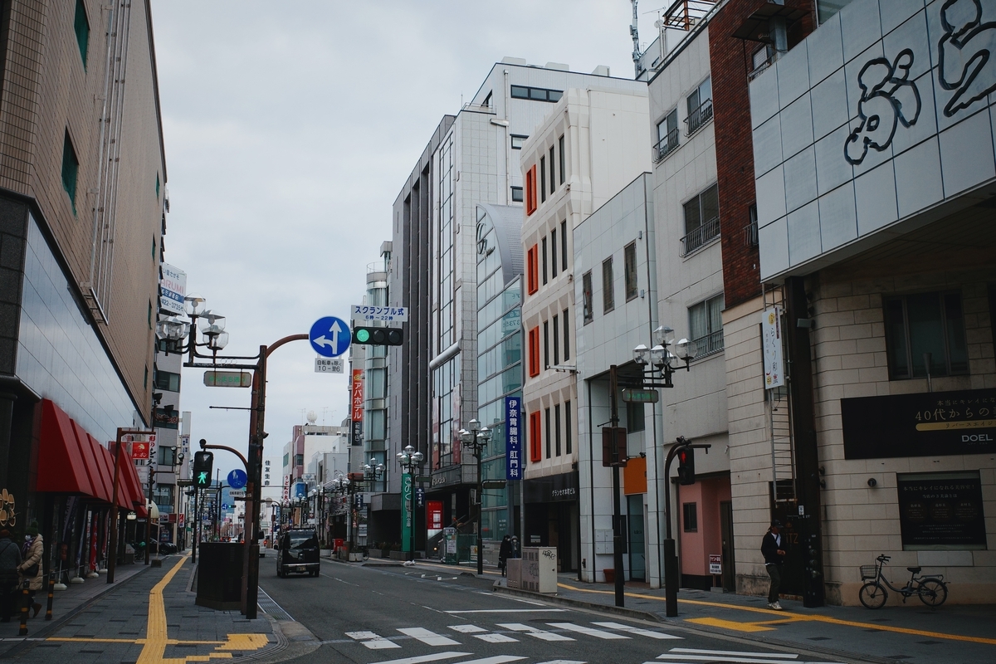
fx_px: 968
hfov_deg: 54.4
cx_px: 498
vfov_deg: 37.9
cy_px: 332
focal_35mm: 35
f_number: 4
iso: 200
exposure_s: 1/500
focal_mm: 18.3
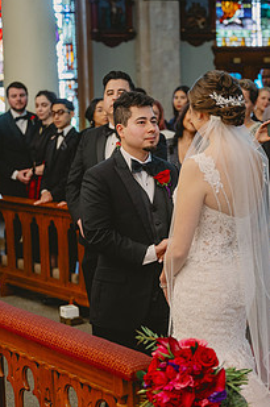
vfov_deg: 23.6
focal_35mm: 86
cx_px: 149
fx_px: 971
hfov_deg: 15.8
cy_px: 246
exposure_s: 1/160
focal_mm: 59
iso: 1250
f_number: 2.8
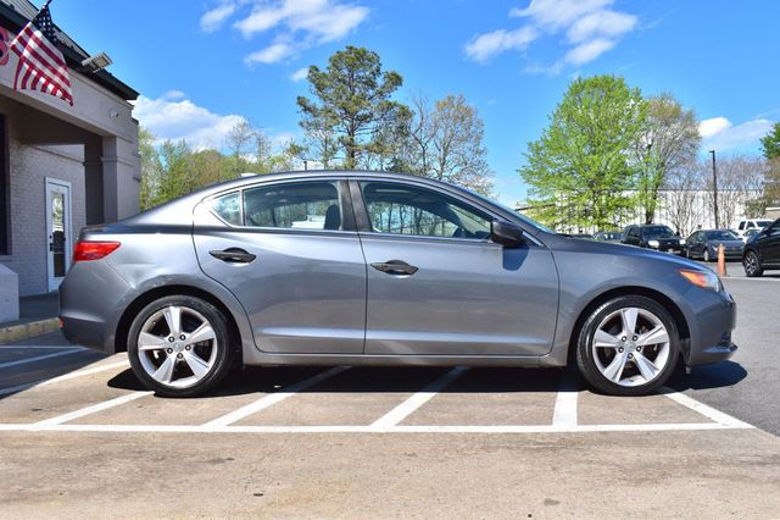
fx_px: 715
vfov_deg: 39.9
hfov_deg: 57.2
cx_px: 390
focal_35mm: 33
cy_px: 260
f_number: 11
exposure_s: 1/500
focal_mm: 22
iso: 220
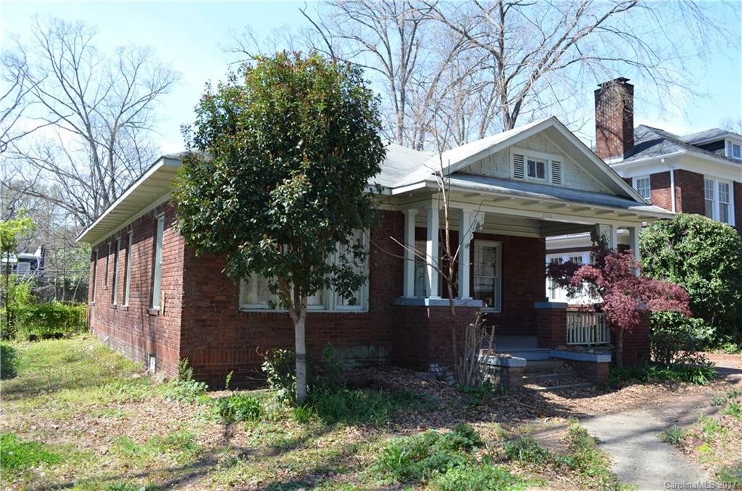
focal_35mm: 30
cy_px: 246
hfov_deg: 62.1
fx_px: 617
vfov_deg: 43.4
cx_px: 371
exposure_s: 1/200
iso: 200
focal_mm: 20
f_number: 7.1
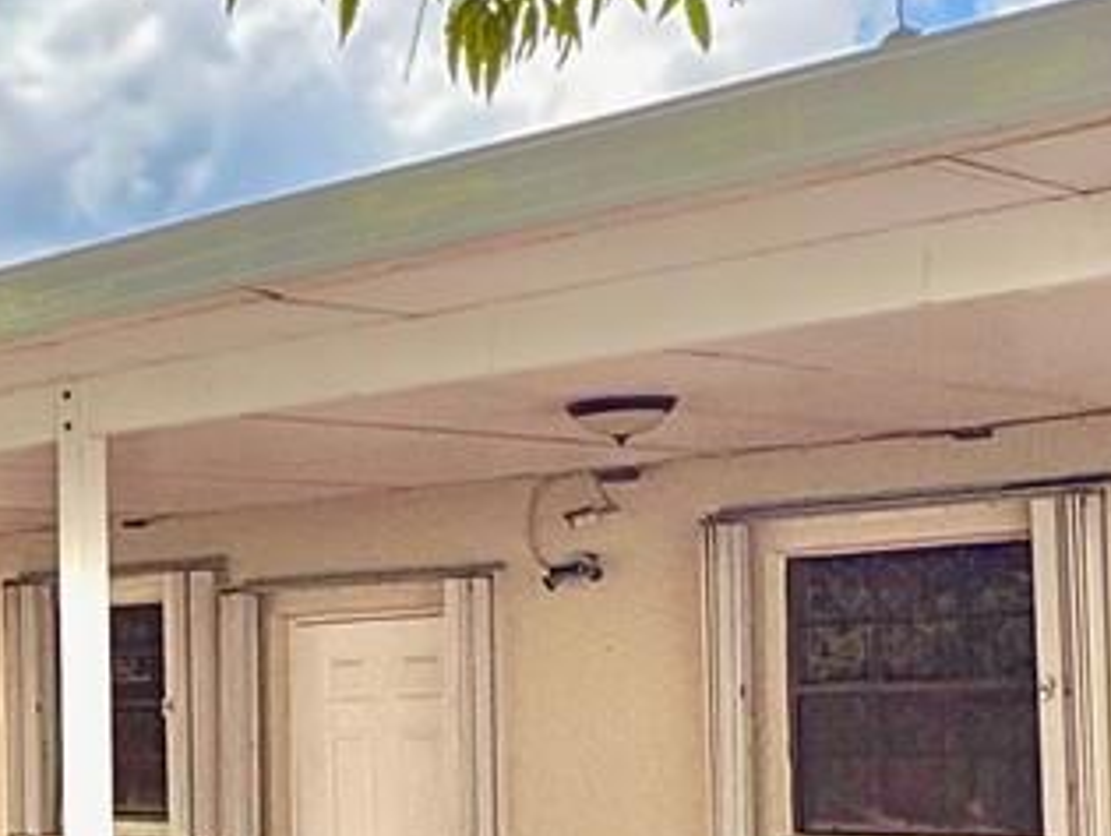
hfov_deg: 25.5
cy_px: 684
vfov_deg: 20.5
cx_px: -99
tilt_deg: +1.4
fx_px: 2281
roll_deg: +0.4
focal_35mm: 71
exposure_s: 1/505
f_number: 2.2
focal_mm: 2.22
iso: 64
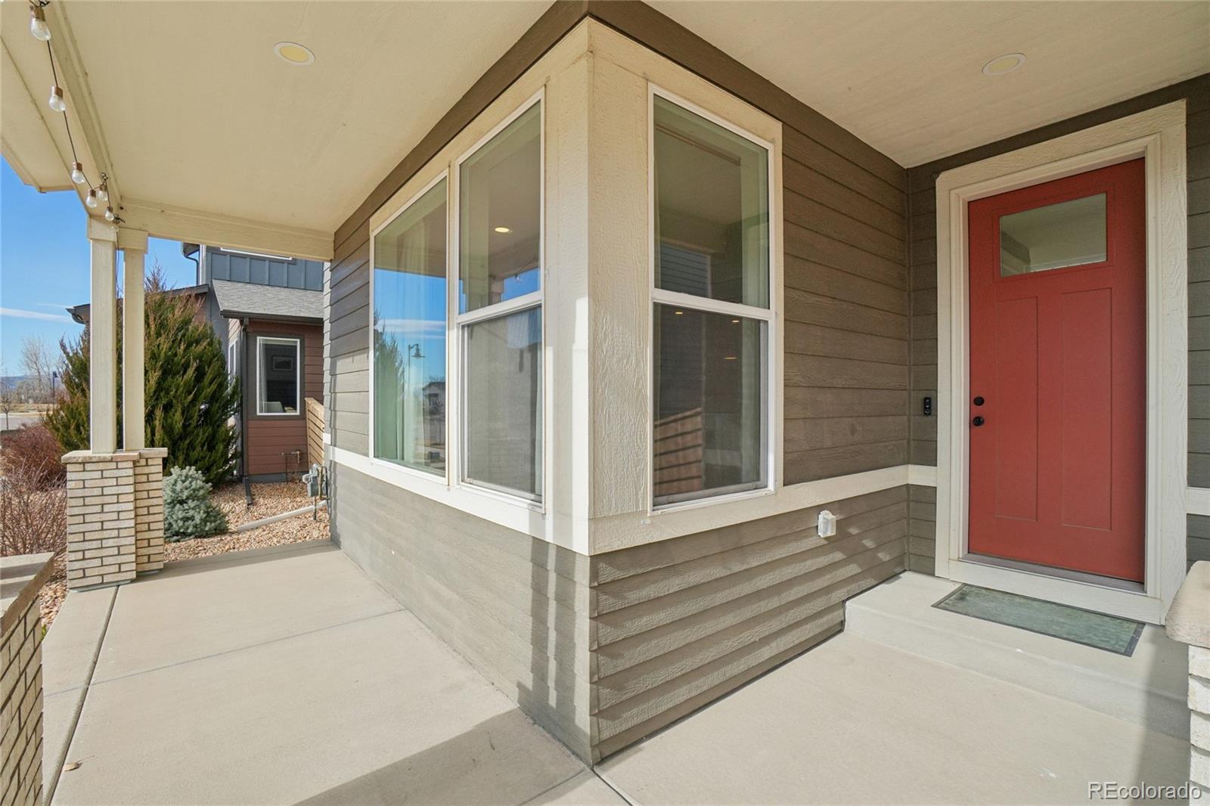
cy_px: 403
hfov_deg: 100.4
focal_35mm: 15
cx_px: 605
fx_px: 504
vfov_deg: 77.3
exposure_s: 1/800
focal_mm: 10
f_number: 8
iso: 400
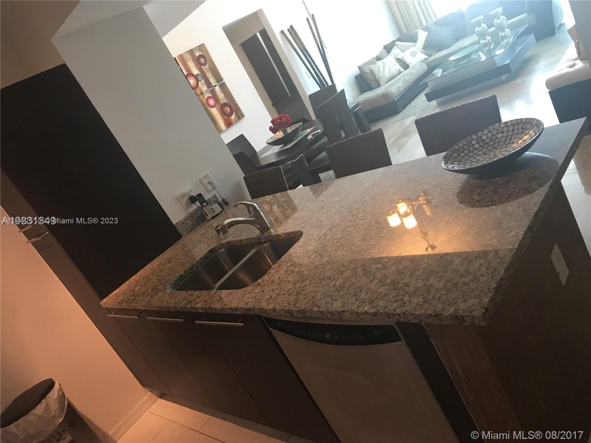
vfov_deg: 49.7
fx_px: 478
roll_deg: +29.7
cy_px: 222
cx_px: 296
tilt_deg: -16.7
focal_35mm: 28
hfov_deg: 63.4
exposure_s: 1/15
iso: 50
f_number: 1.8
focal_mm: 3.99
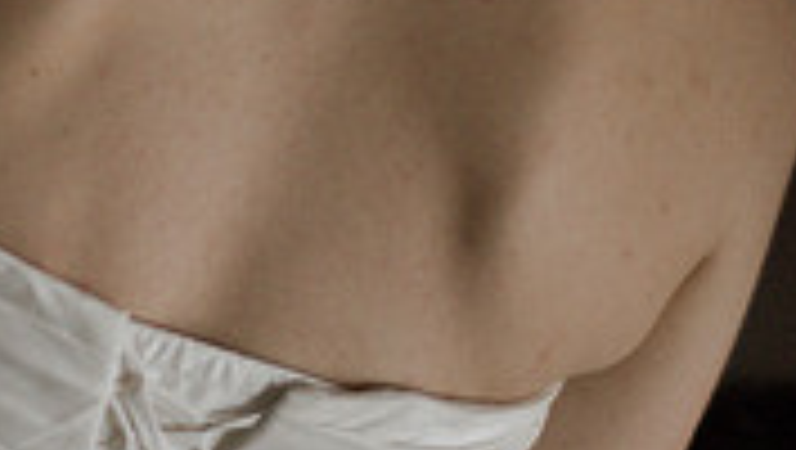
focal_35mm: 200
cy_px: 189
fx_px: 4226
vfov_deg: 6.1
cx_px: 236
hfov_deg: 10.7
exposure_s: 1/1000
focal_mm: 50
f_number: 2
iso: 800
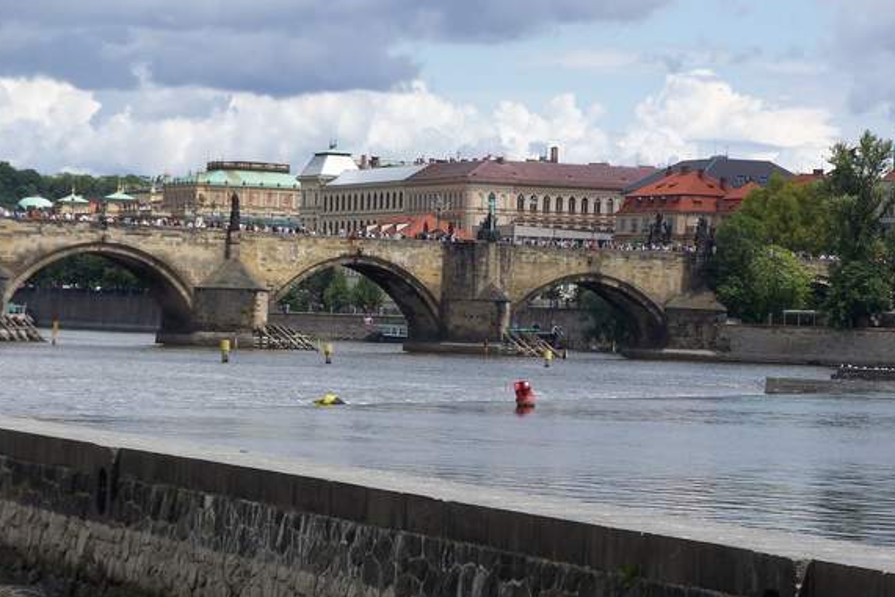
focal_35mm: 155
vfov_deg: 8.9
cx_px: 491
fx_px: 3854
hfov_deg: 13.2
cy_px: 364
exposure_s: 1/400
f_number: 5.6
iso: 64
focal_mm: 28
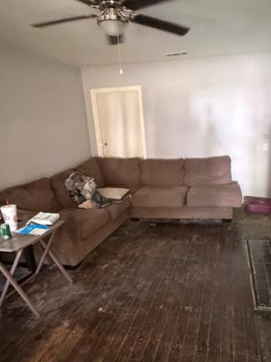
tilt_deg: -14.6
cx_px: 178
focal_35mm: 26
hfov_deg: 52.1
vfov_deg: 67.2
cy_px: 195
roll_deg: +1.7
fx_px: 272
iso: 1250
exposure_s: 1/46
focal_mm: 2.22
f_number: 2.2
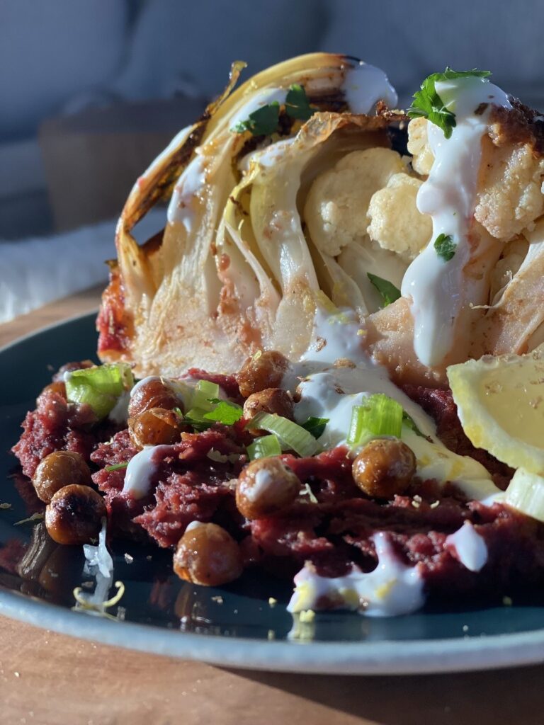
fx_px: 1090
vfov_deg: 36.8
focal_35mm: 52
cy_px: 362
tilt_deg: -19.0
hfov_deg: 28.0
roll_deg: +5.0
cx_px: 272
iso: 125
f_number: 2
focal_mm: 6
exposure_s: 1/120
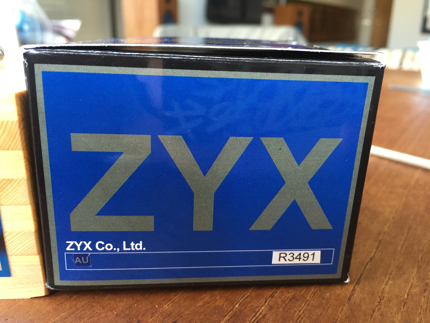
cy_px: 162
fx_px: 360
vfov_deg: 48.2
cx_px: 215
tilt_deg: -18.7
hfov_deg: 61.7
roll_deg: -1.1
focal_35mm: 29
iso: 125
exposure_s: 1/33
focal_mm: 4.15
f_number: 2.2
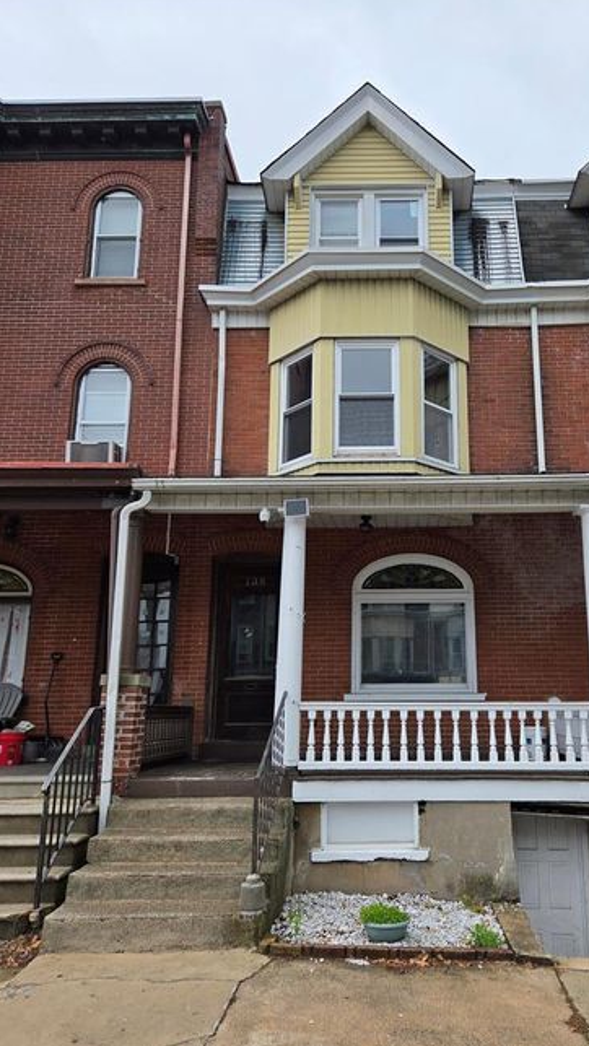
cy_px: 533
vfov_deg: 71.9
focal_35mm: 26
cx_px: 377
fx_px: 721
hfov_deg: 44.0
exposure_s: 1/2921
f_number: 1.8
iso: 40
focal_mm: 5.4
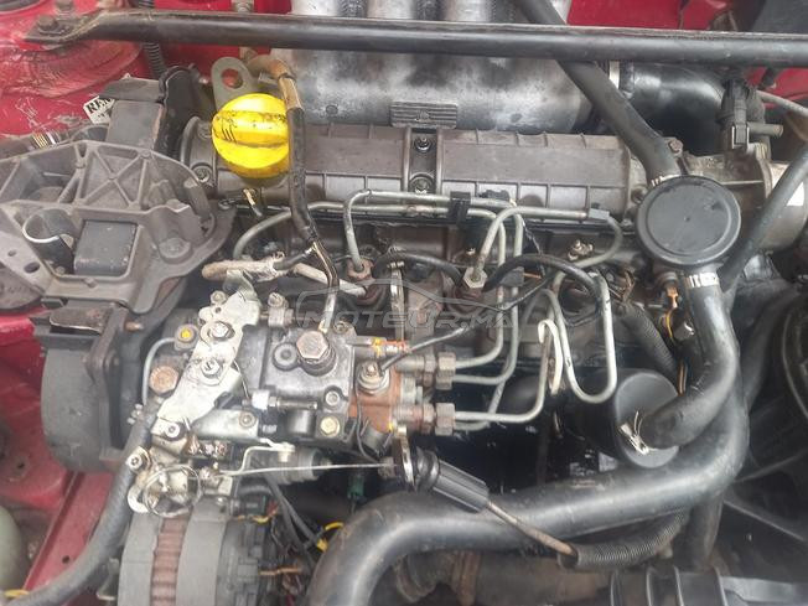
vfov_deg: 54.9
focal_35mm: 25
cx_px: 404
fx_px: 584
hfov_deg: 69.4
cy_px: 303
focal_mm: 4.6
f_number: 2
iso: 40
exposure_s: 1/50
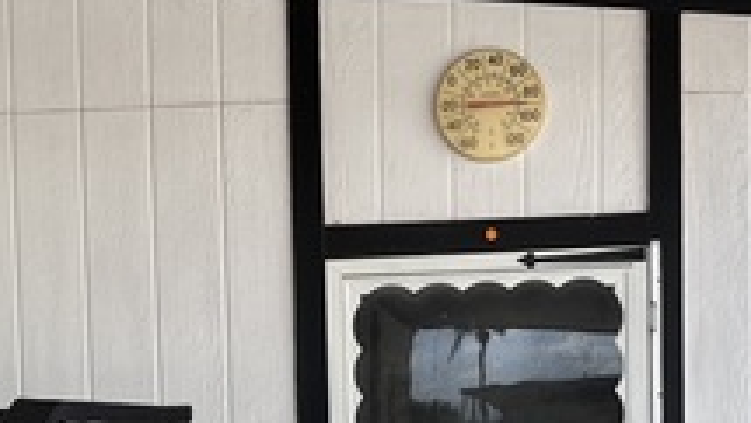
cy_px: 524
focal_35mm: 88
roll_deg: +1.1
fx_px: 1753
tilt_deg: -2.6
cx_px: 438
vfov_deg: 13.3
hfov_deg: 24.2
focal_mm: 5.1
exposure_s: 1/751
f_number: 1.6
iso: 50
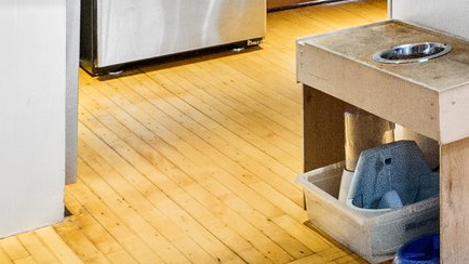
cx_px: 938
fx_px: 982
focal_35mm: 79
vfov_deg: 13.5
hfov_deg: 18.2
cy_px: -230
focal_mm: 16
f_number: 6.3
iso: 12800
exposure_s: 1/15
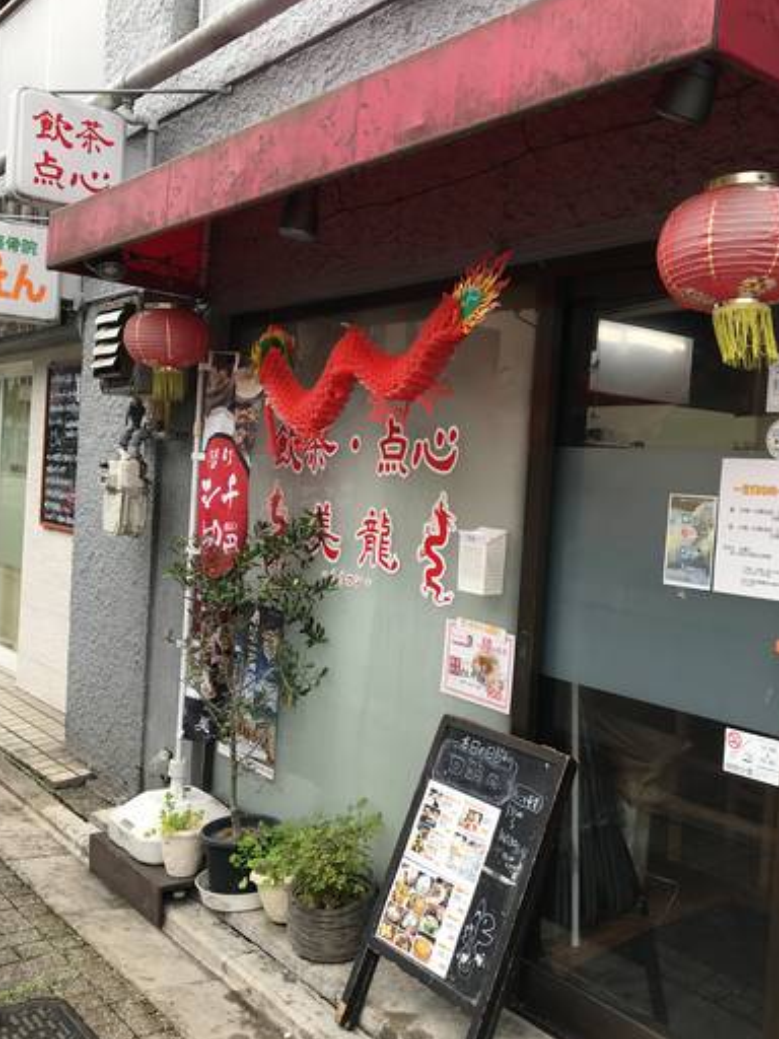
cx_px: 454
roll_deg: -2.8
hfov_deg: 40.6
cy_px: 536
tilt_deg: -1.6
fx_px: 1050
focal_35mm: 35
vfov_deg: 52.6
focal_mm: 3.99
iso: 20
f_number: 1.8
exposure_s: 1/122
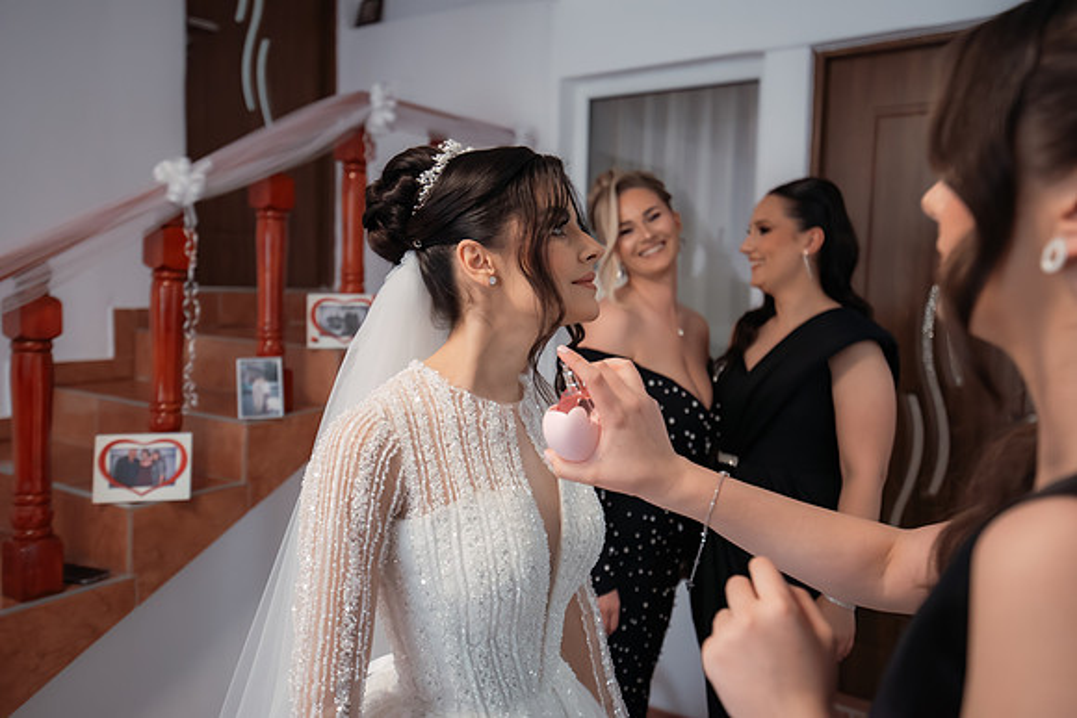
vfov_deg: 43.6
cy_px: 359
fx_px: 898
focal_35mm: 30
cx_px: 538
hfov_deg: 61.9
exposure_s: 1/250
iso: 1600
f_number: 3.2
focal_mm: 30
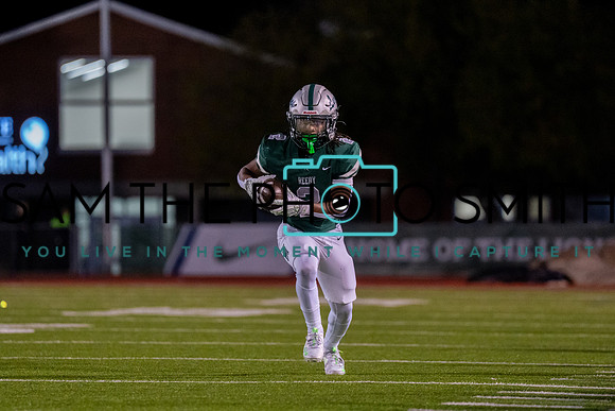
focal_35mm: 297
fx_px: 5078
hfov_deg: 6.9
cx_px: 293
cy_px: 195
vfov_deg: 4.6
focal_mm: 200
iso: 3200
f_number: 2.8
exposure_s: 1/1000
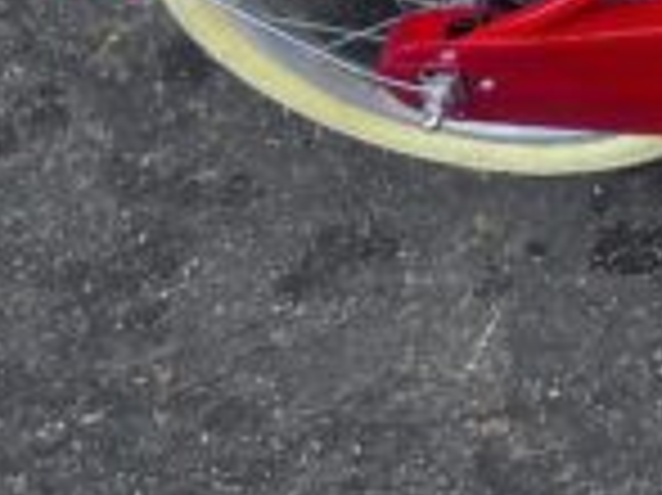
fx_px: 1624
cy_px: -266
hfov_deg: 19.5
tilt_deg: -57.4
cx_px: 1049
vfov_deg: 15.8
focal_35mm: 85
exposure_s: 1/50
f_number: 1.5
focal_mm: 5.7
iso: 80
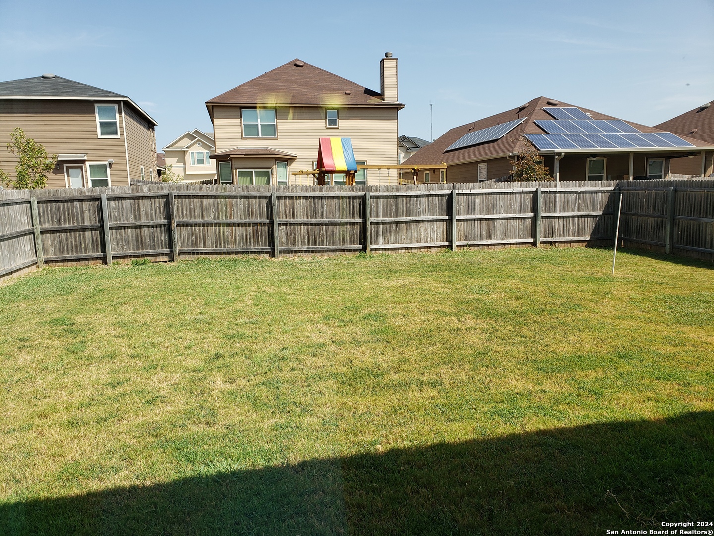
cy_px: 268
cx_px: 357
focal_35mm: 26
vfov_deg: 53.1
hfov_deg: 67.3
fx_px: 536
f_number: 2.4
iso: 50
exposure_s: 1/558
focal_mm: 4.3
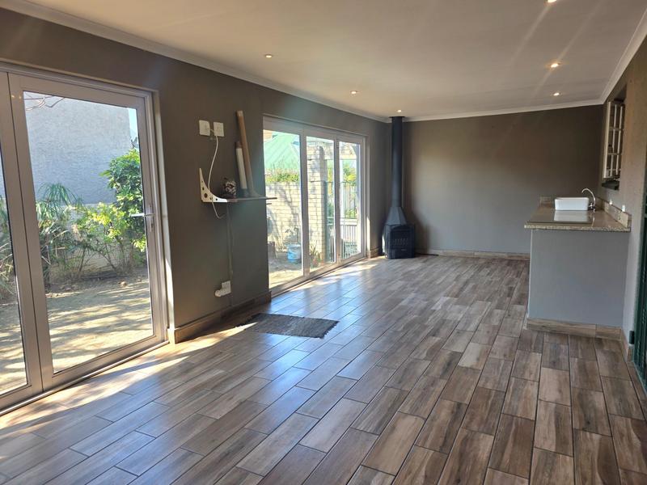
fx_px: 430
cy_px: 242
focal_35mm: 23
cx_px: 324
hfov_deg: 73.9
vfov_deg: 58.9
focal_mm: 6.3
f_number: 1.7
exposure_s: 1/101
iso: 25
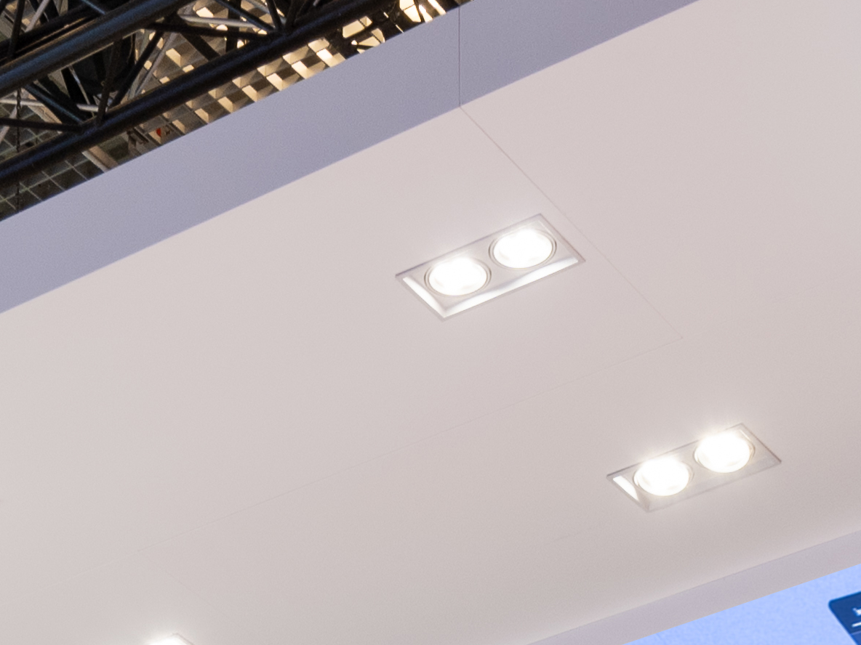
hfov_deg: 14.2
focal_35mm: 137
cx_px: 111
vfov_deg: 9.5
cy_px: 1614
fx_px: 3416
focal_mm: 20.5
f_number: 8
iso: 200
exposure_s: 1/15
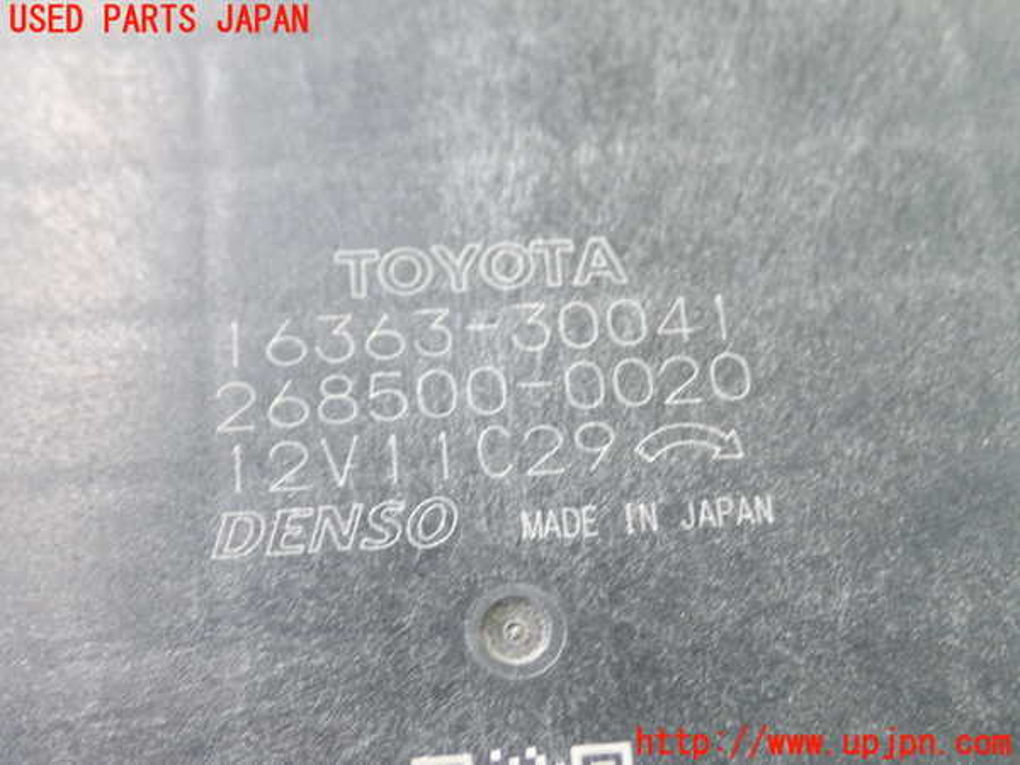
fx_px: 1680
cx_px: 510
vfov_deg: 25.7
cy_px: 382
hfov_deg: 33.8
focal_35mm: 57
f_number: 3.5
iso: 800
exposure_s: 1/40
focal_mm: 10.29
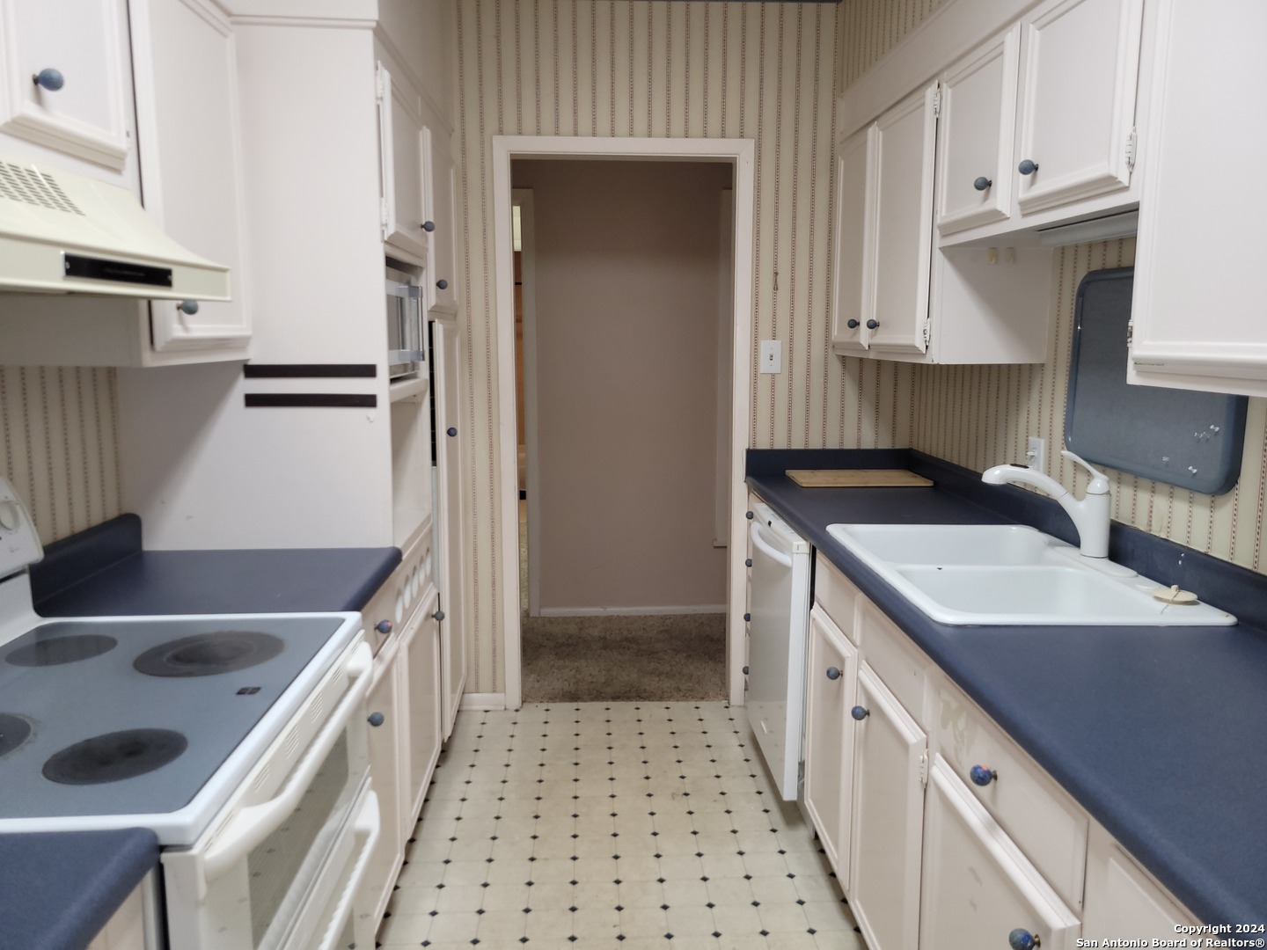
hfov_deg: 67.3
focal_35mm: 26
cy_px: 475
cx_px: 634
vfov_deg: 53.1
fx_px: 952
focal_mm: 5.4
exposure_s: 1/60
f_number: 1.8
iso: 64
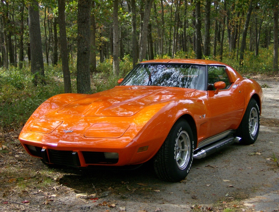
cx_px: 140
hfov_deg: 27.6
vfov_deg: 21.2
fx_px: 567
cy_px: 106
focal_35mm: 70
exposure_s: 1/240
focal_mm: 11.6
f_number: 3.7
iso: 100
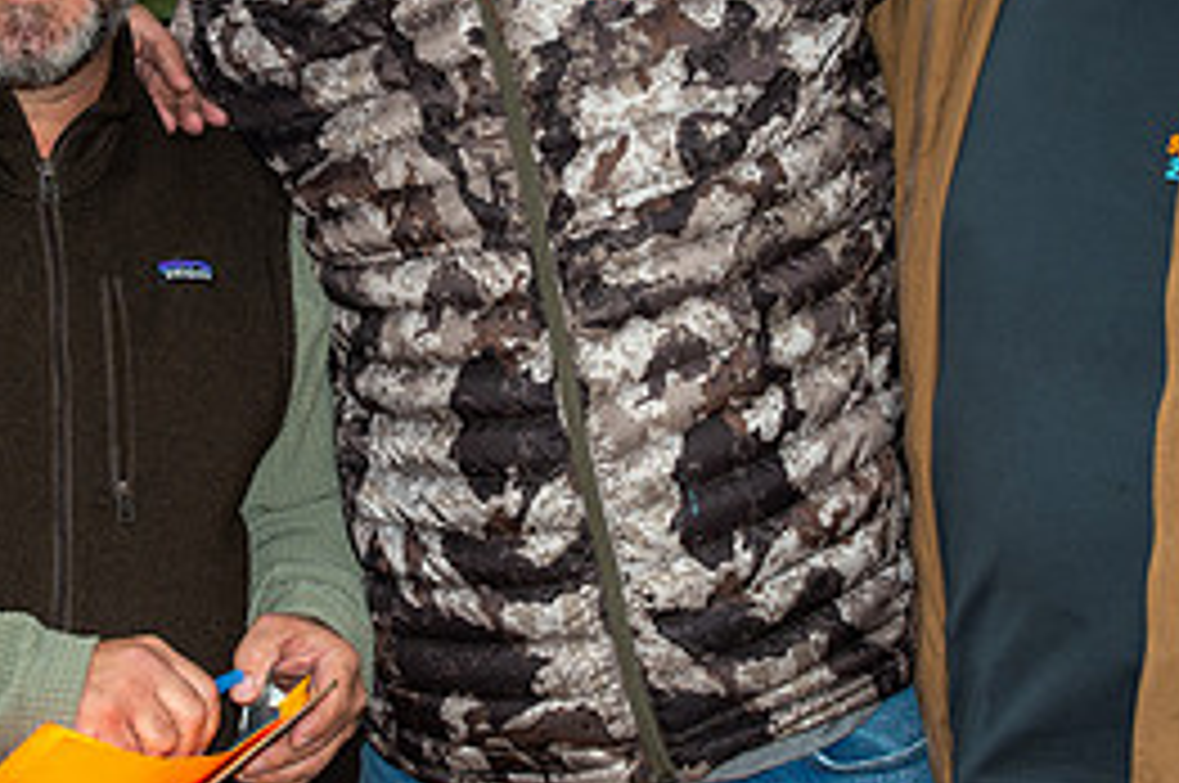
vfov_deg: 8.8
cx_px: 396
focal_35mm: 155
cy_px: 261
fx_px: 5070
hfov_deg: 13.2
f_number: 7.1
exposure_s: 1/250
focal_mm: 70
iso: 320
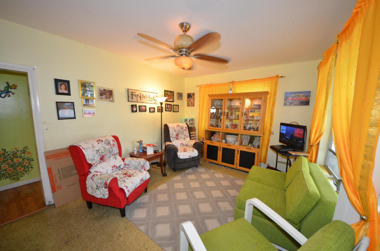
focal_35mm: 12
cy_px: 126
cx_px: 190
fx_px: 126
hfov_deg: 112.7
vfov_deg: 89.8
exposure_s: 1/60
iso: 800
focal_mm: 8
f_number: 4.5
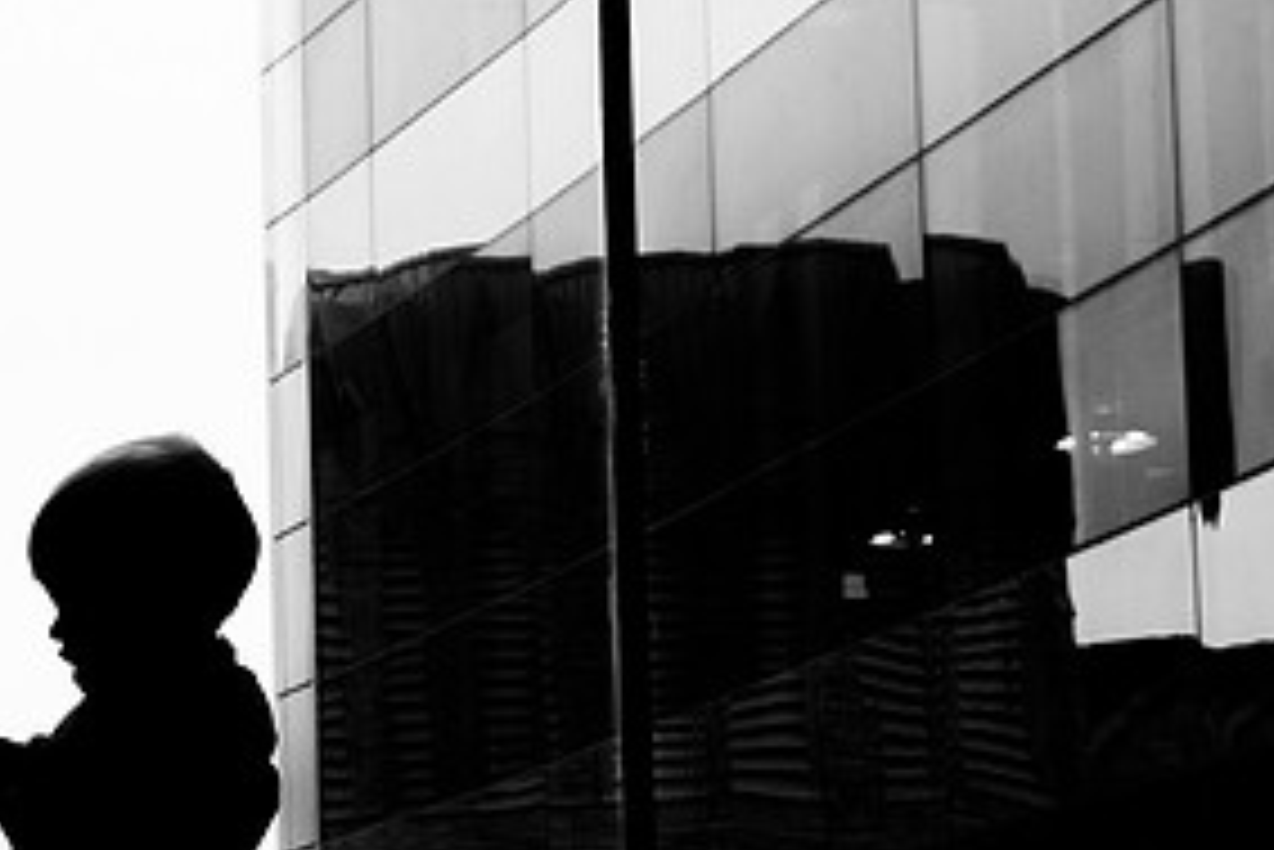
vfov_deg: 10.4
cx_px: 176
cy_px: 753
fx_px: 4638
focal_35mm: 131
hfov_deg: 15.5
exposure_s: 1/320
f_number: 11
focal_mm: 62
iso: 1000
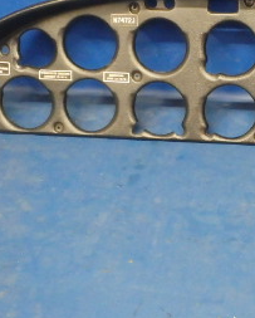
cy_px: 112
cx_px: 337
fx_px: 650
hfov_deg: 20.2
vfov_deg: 27.4
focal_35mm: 69
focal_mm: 5
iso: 1250
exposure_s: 1/30
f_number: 3.9
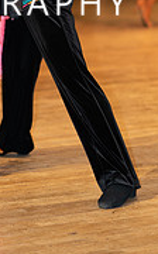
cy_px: -23
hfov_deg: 6.0
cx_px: -18
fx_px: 1500
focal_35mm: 217
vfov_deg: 9.6
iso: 200
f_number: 1.4
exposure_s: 1/125
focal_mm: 85
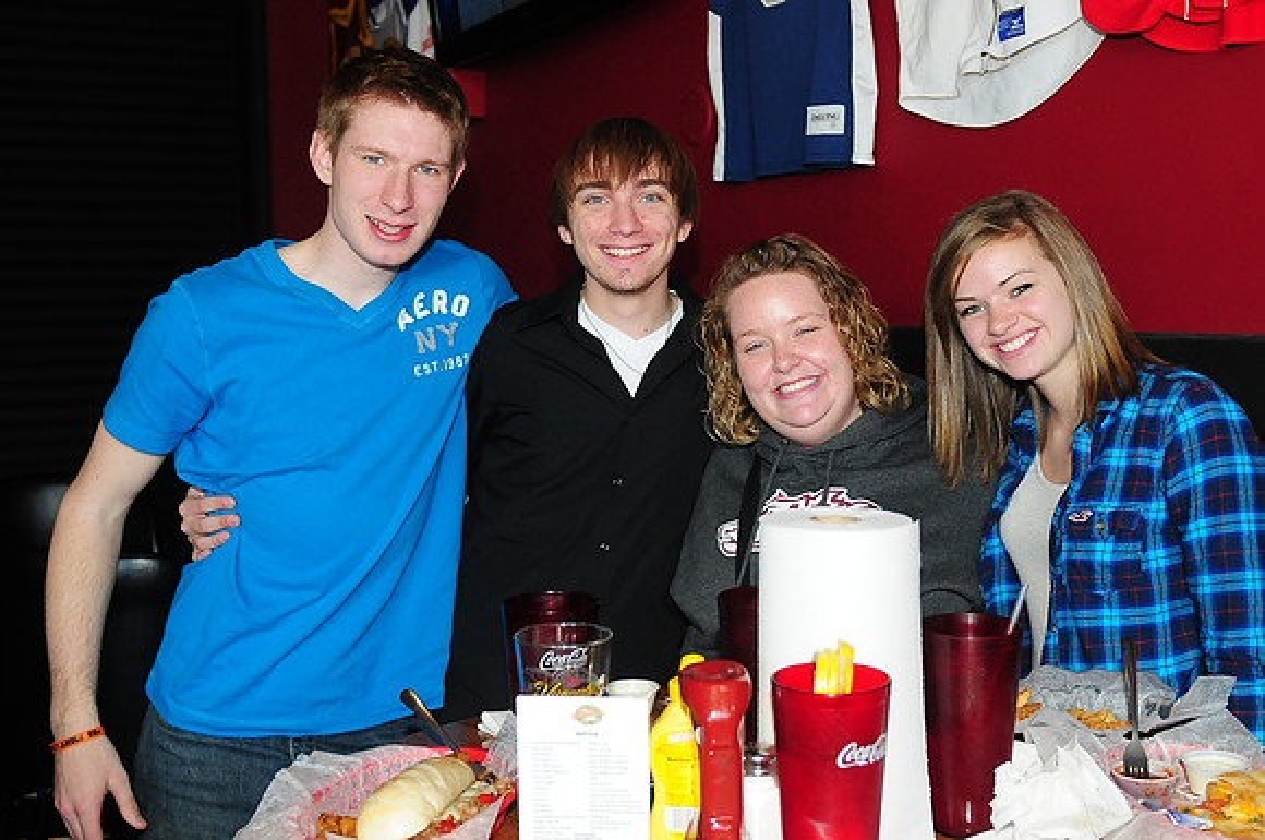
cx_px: 632
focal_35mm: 36
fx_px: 1263
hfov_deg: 53.2
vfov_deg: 36.8
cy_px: 420
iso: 1000
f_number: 3.2
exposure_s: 1/320
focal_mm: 24
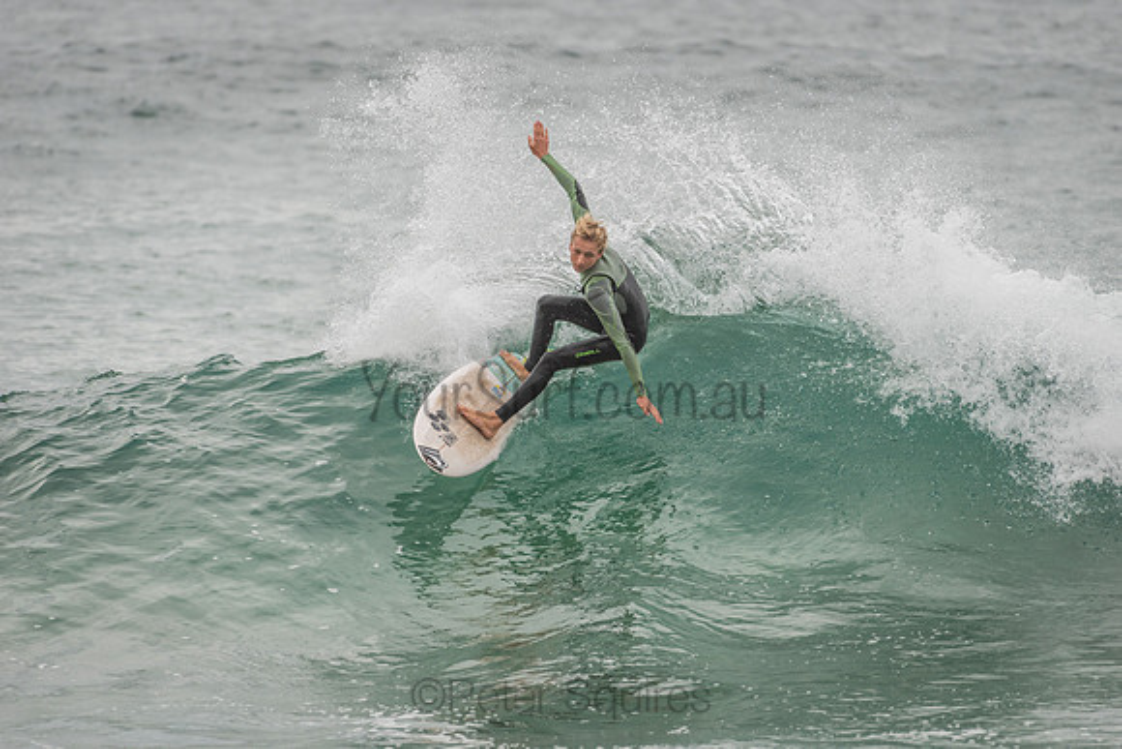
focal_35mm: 500
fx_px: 15586
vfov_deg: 2.8
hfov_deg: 4.1
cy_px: 374
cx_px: 561
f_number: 5.6
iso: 320
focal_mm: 500
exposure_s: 1/2000
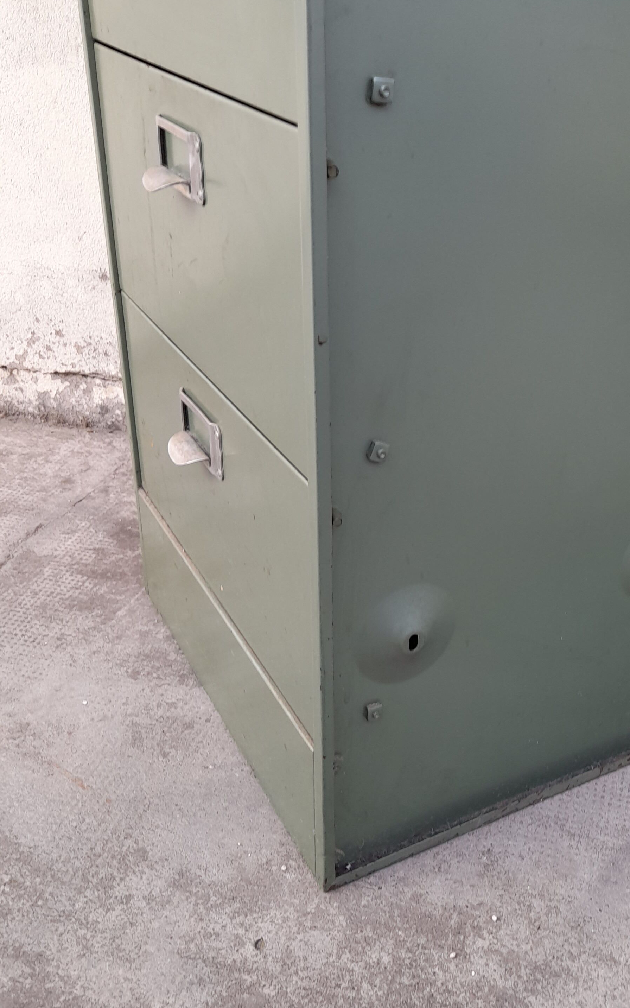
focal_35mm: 37
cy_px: 496
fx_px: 1016
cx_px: 454
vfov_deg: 52.7
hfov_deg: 33.9
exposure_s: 1/50
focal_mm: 4.6
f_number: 2
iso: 25
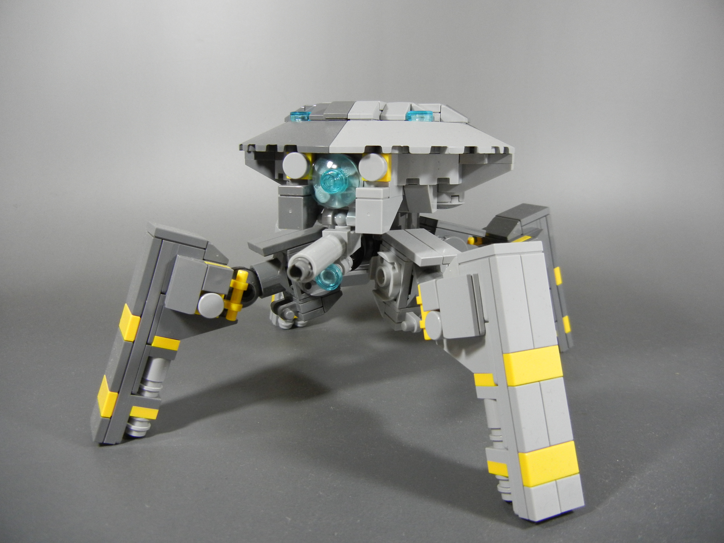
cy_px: 272
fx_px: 627
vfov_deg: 46.8
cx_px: 362
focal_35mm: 30
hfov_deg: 60.0
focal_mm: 5.4
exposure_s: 1/40.6
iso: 400
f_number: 3.5
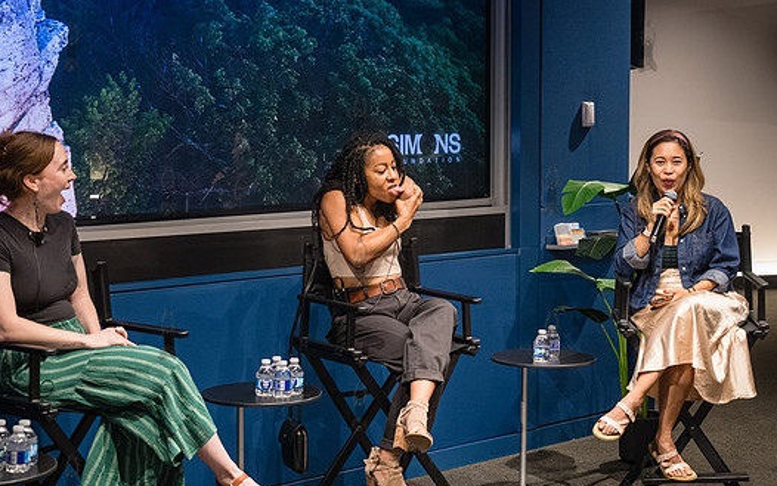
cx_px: 430
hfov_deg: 30.2
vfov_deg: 19.1
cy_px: 206
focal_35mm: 68
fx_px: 1440
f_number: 3.5
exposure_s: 1/200
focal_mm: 50
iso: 5000
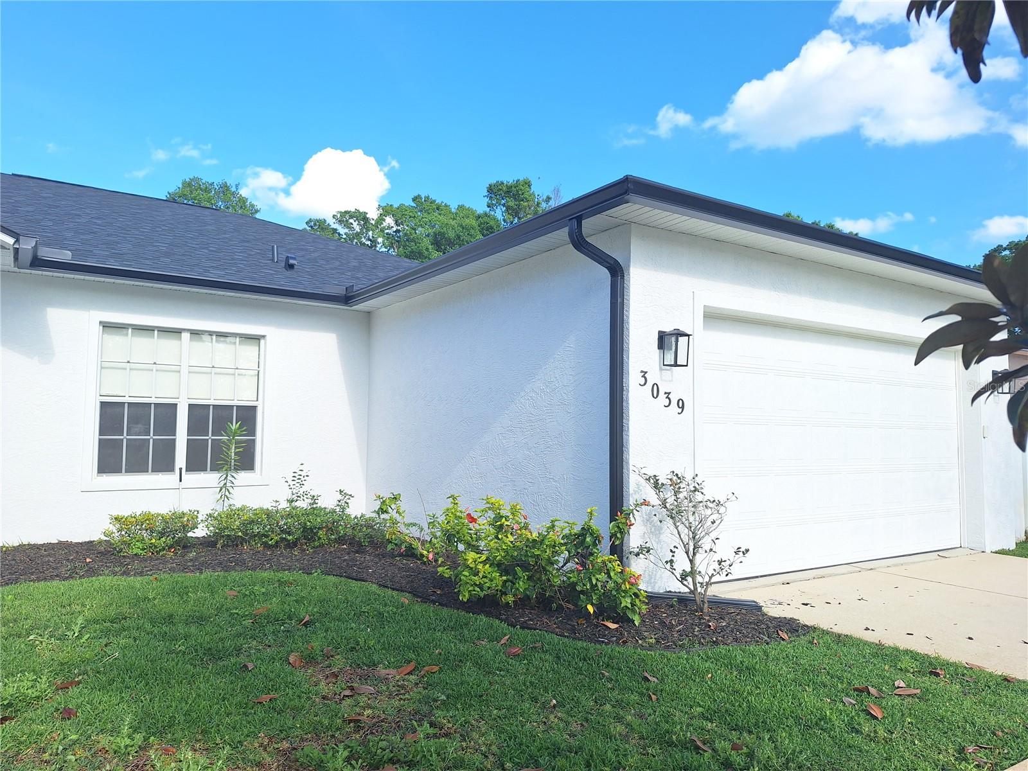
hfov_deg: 73.9
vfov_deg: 58.9
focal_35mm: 23
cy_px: 386
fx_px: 683
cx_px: 514
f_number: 1.8
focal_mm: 5.54
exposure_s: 1/1266
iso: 40
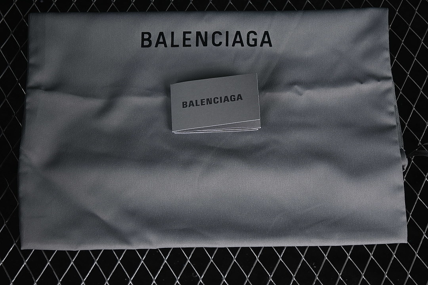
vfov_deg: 18.2
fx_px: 892
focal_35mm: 75
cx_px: 214
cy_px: 142
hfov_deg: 27.0
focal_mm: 50
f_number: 7.1
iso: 160
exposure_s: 1/80
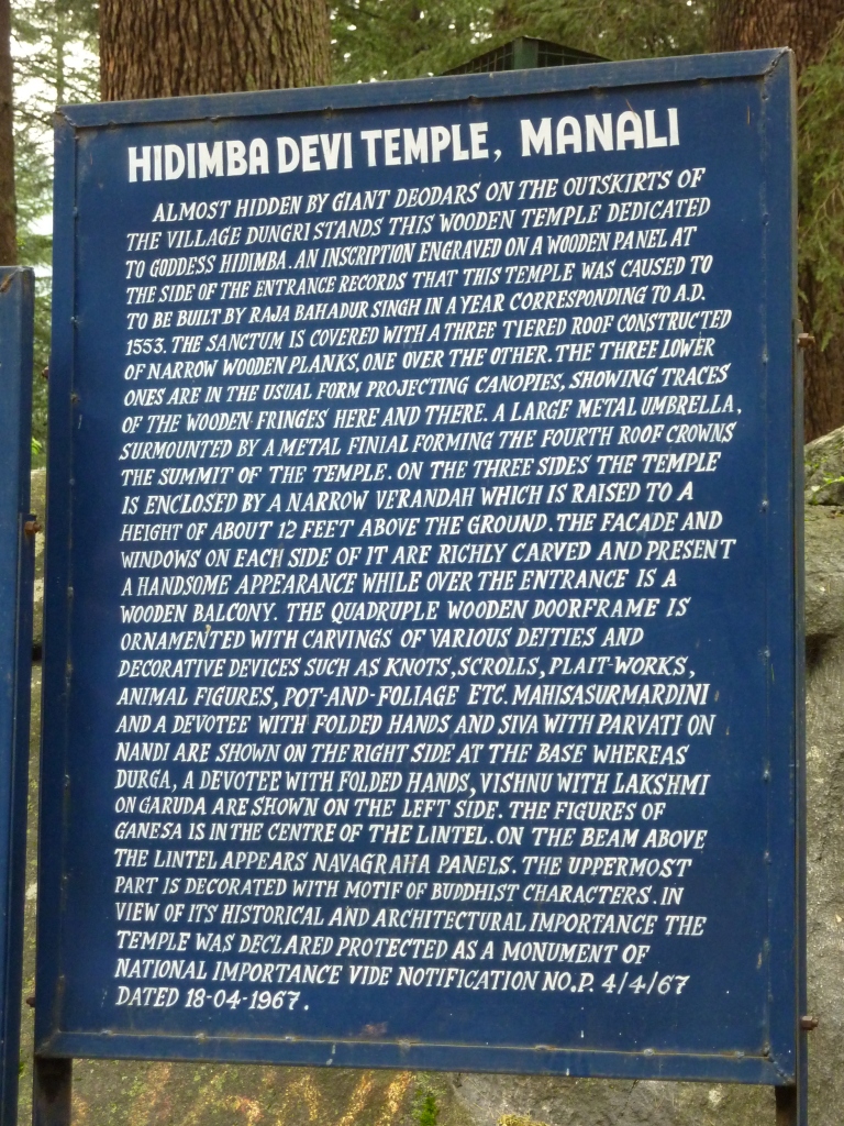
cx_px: 422
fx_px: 2926
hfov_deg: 16.4
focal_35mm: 90
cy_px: 563
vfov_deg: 21.8
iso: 400
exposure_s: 1/125
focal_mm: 14.7
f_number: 4.3
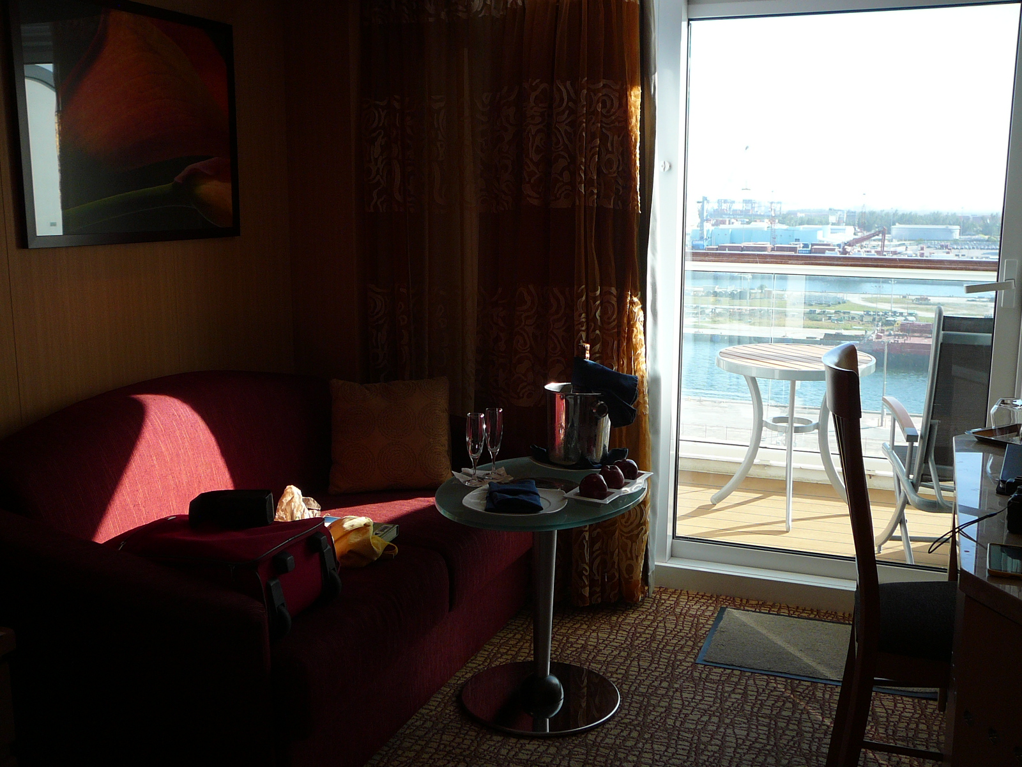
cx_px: 511
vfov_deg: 40.7
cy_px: 384
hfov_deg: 52.6
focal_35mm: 35
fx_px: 1033
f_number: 2.8
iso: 80
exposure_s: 1/250
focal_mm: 5.2
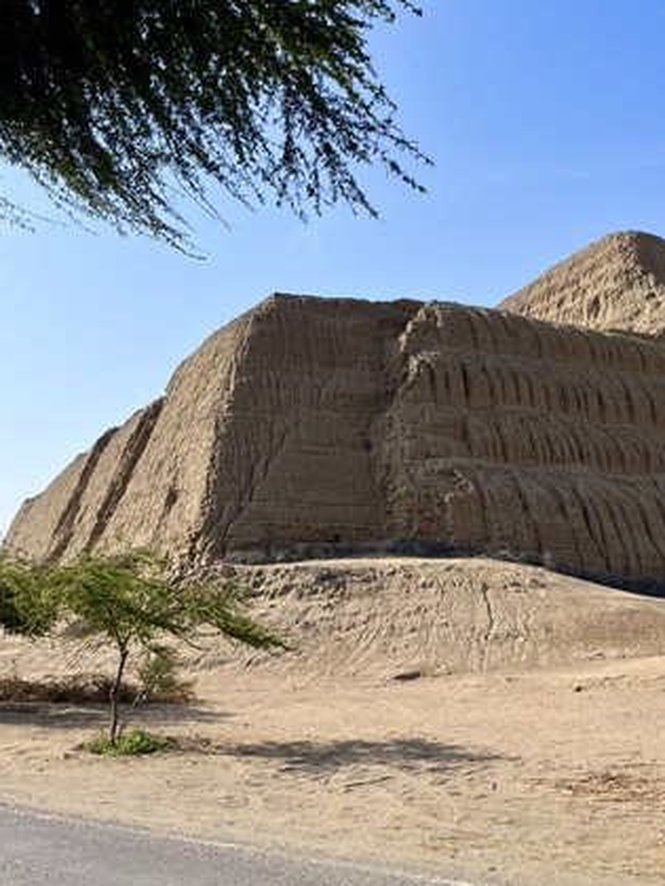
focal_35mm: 33
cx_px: 403
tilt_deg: +13.4
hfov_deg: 42.7
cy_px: 343
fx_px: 845
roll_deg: +4.1
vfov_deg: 54.8
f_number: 1.6
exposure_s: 1/4651
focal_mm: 5.1
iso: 50
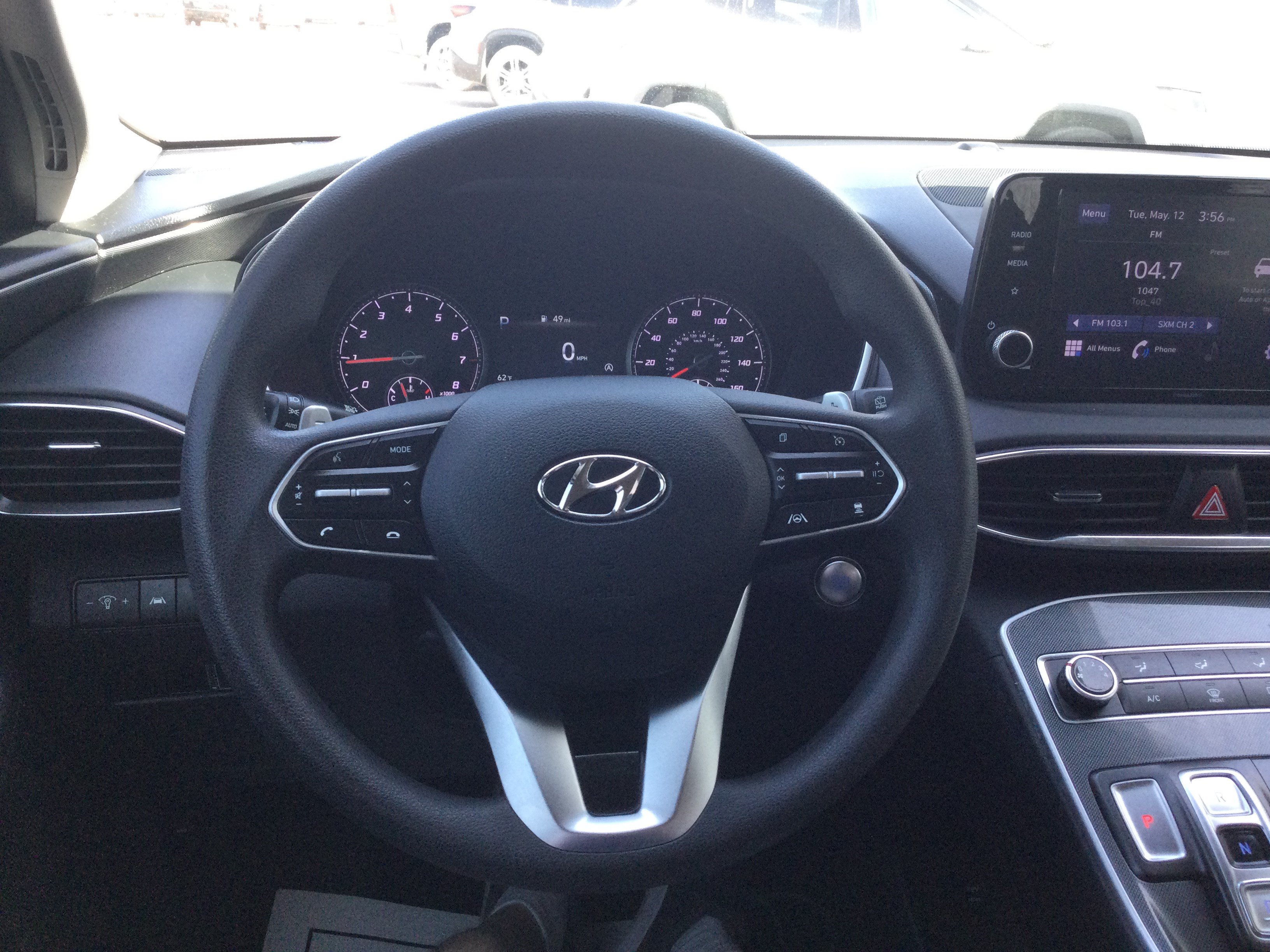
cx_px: 635
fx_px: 1137
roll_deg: -4.3
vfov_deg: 45.4
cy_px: 476
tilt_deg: -22.7
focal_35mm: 31
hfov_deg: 58.4
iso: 25
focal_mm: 3.3
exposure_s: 1/30
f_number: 2.4
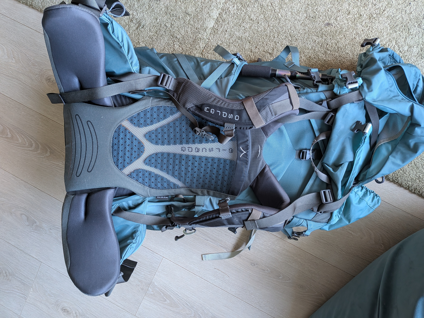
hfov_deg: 71.6
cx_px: 212
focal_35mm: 24
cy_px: 159
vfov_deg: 56.8
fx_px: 294
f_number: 1.7
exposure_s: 1/33.3
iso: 159
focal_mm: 4.53
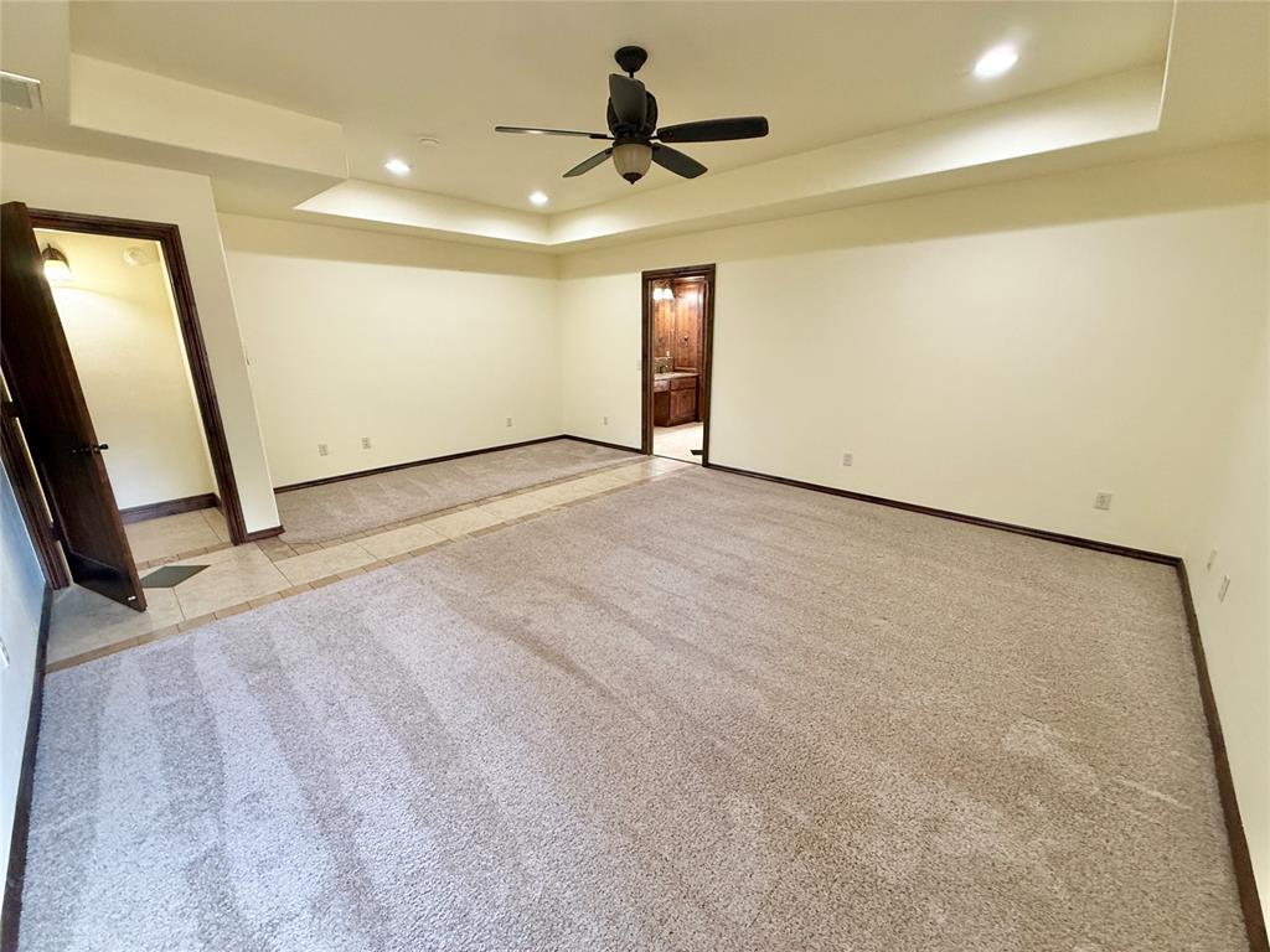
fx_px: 514
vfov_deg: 85.7
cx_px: 635
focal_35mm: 14
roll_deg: +0.1
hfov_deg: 102.1
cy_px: 476
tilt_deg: -15.4
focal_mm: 2.22
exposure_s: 1/66
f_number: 2.2
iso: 320
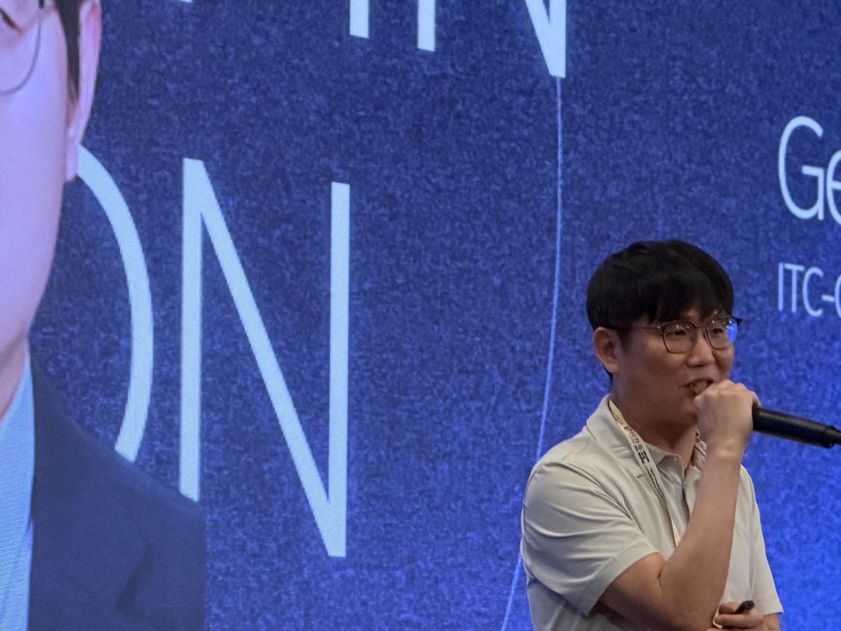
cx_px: 542
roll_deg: +0.3
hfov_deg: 8.2
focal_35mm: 241
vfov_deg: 6.2
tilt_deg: +1.9
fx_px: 5856
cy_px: 578
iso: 250
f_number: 2.8
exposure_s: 1/100
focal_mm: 16.89
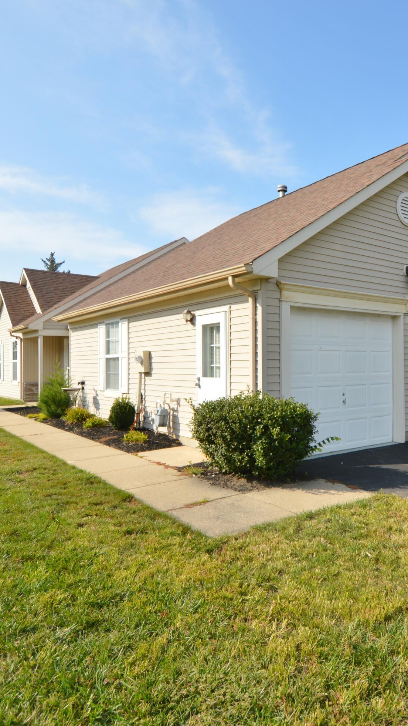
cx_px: 290
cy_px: 367
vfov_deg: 76.3
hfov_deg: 46.5
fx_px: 461
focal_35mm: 24
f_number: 8
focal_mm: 10
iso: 100
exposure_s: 1/200
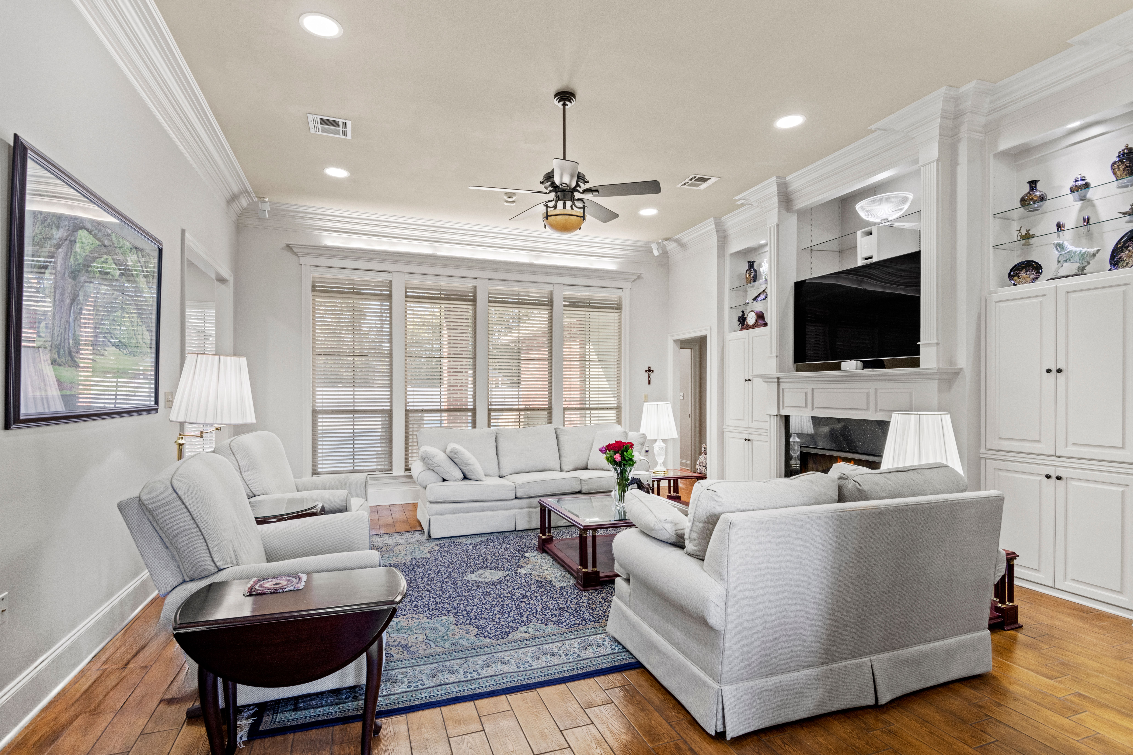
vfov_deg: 70.4
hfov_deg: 93.3
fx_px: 535
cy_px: 378
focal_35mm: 17
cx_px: 566
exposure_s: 1/4
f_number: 9
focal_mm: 17
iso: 250
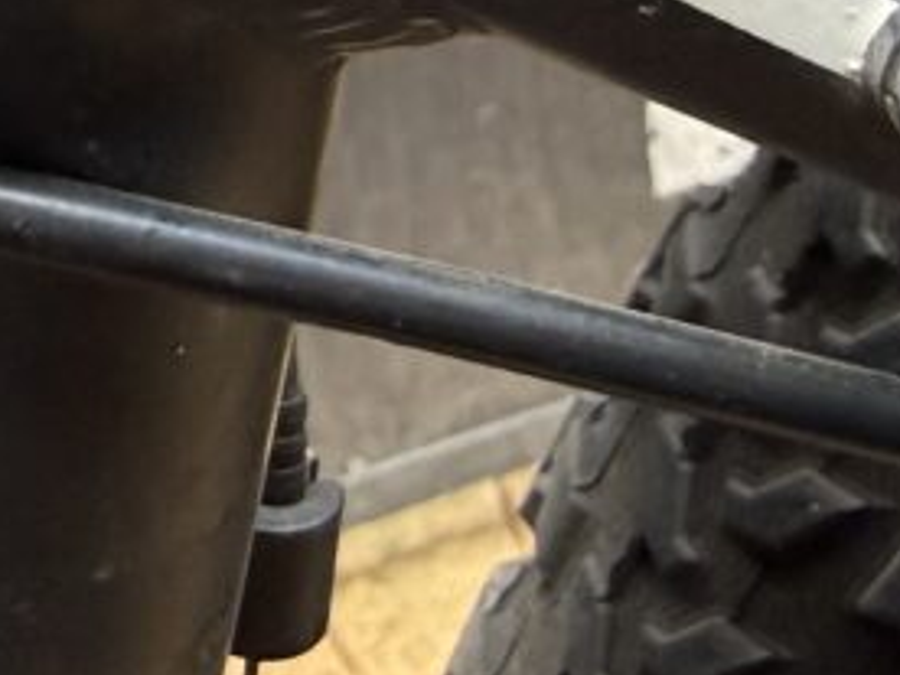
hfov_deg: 21.0
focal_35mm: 89
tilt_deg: -22.6
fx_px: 2314
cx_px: -68
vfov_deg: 15.5
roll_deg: +18.9
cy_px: -284
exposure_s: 1/99
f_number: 2.2
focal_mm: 2.22
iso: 320
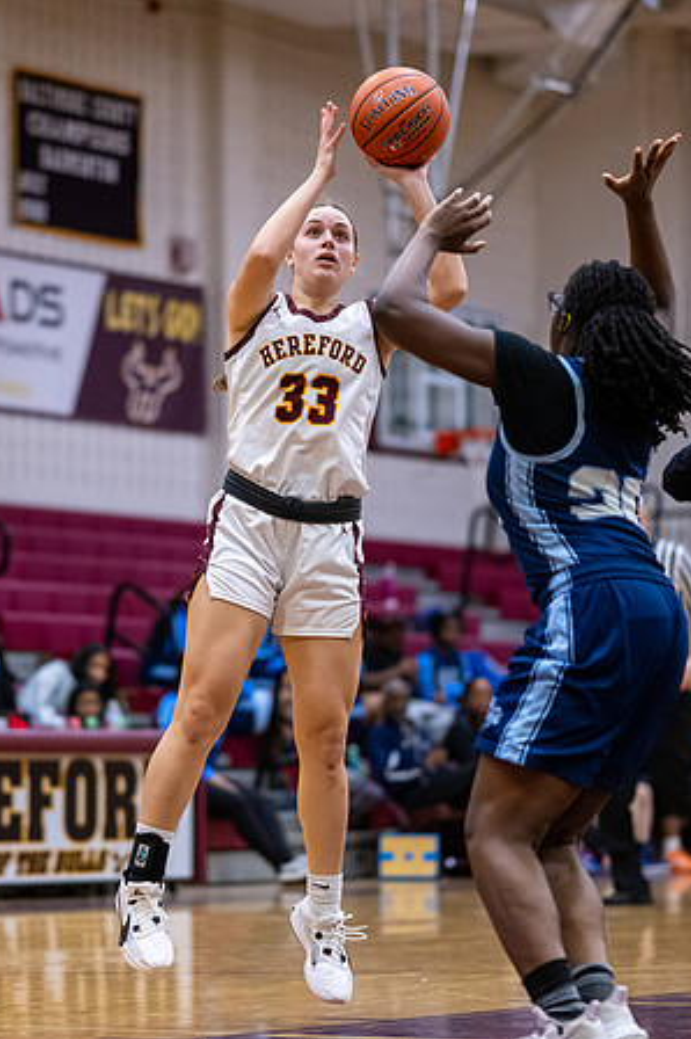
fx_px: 4383
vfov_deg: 13.5
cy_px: 548
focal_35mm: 152
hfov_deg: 9.0
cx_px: 190
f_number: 1.8
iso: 2500
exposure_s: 1/1250
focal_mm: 85
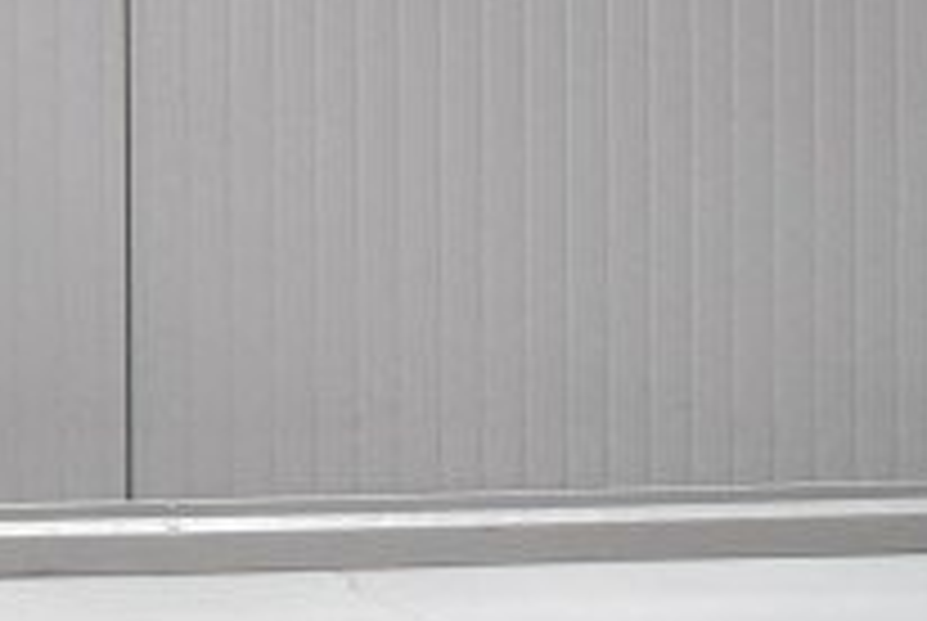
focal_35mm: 192
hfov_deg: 9.2
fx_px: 4951
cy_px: -580
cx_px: -1566
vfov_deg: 7.0
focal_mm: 22
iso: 1600
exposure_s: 1/25
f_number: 5
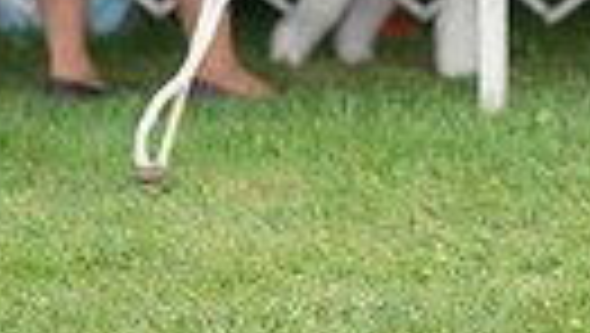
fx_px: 6953
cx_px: 730
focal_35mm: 444
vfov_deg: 2.7
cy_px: -274
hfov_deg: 4.8
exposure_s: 1/1000
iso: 400
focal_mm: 96
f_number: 3.2
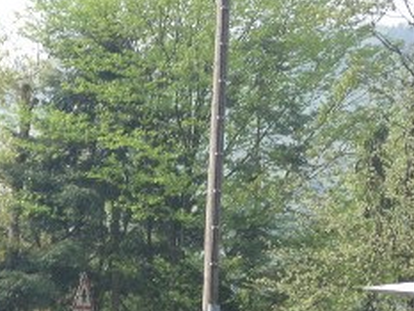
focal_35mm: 258
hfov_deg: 7.6
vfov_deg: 5.7
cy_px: 355
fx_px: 3087
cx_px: 34
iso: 80
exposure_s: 1/125
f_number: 5
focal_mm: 16.7
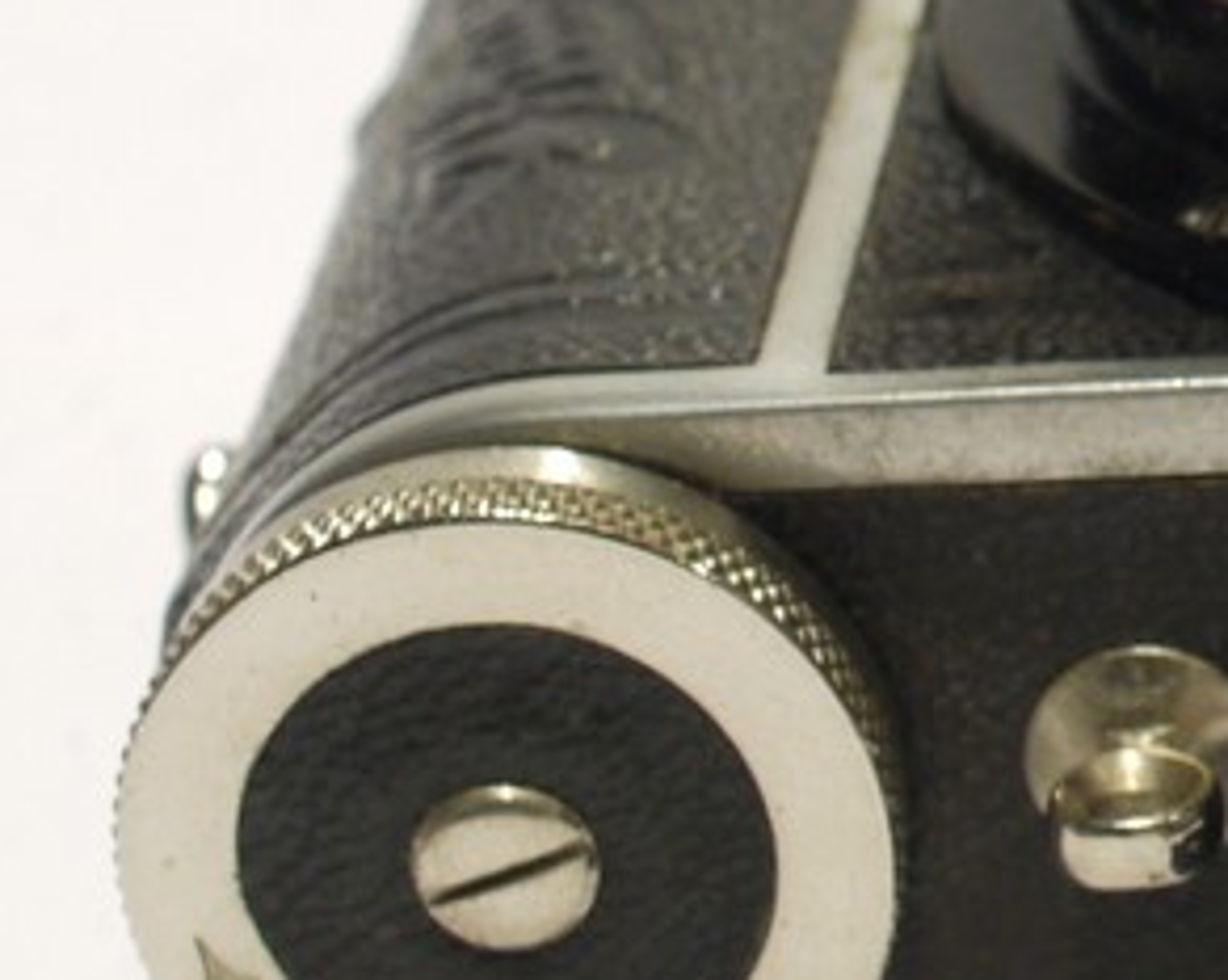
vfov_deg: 6.4
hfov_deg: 7.8
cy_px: -231
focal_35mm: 241
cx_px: 2178
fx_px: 8750
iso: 400
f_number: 7.1
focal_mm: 30
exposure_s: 1/13
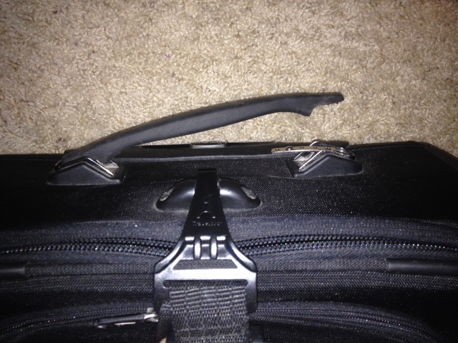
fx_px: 463
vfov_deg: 40.7
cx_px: 229
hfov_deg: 52.6
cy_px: 172
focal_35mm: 35
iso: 80
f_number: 2.4
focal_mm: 4.28
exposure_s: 1/20
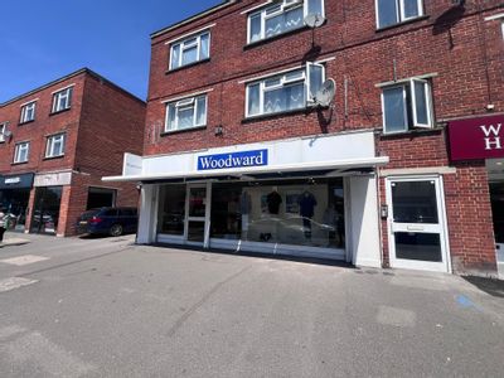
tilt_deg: +6.8
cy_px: 189
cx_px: 252
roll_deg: -1.9
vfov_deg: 89.9
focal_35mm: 13
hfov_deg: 106.2
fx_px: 189
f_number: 1.8
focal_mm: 1.57
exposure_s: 1/2053
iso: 32
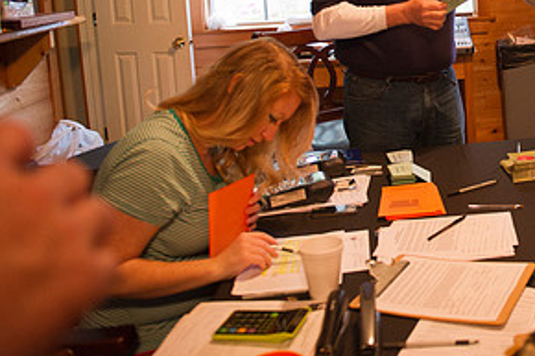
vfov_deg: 26.8
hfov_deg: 37.5
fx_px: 713
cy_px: 20
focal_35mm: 48
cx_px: 515
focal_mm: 24
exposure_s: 1/100
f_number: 2.8
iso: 3200
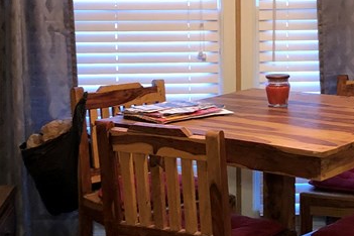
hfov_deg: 23.7
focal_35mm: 85
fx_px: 836
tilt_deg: -6.4
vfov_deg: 16.1
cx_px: 256
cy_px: 87
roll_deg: +0.8
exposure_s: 1/15
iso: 100
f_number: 1.8
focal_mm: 4
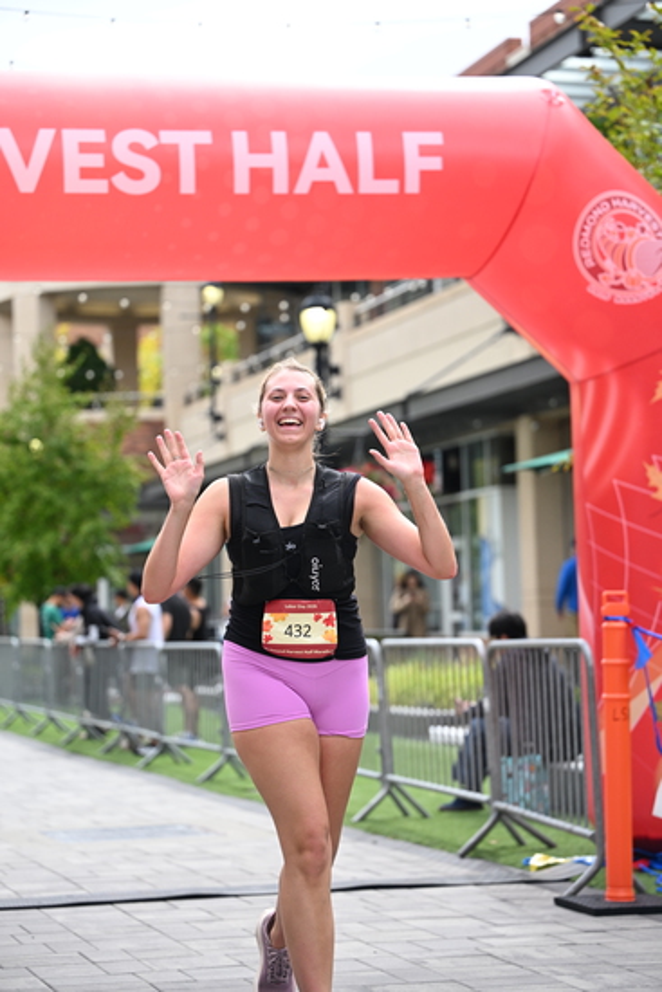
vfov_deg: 24.2
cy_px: 496
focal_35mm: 84
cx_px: 331
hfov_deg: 16.3
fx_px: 2315
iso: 640
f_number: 2.8
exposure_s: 1/2500
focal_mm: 84
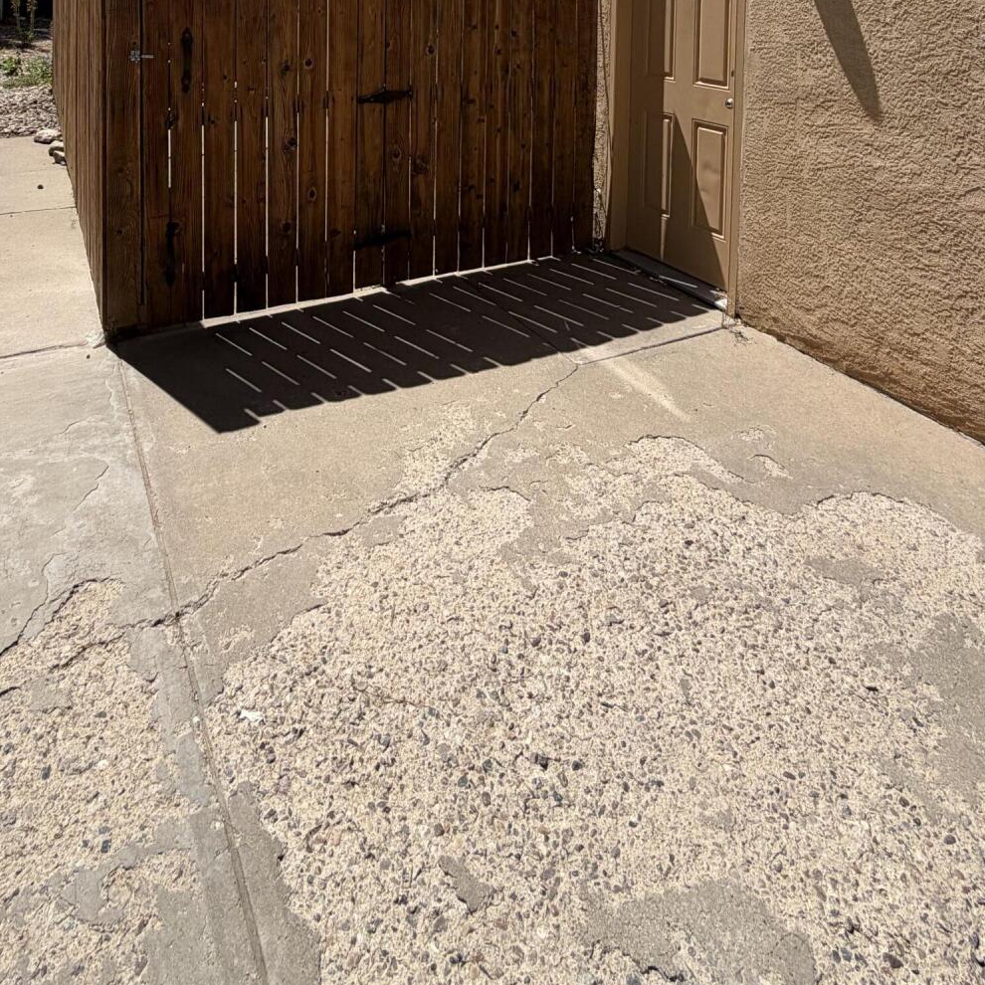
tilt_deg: -2.8
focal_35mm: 25
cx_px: 443
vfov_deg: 50.9
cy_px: 3
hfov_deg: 62.8
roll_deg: -1.5
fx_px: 805
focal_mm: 2.22
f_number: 2.2
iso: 20
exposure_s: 1/1033
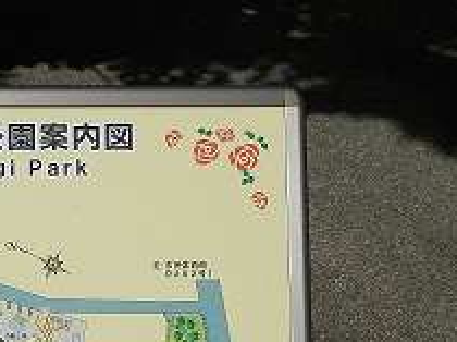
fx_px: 804
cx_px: -20
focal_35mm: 61
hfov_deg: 29.3
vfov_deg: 22.6
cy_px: 379
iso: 80
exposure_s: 1/500
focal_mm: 4.5
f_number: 8.7
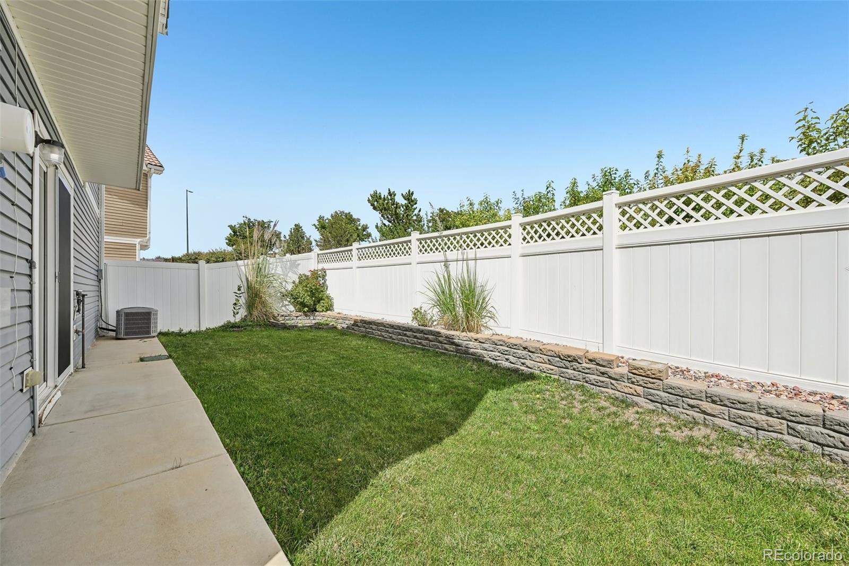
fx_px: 330
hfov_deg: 104.3
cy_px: 283
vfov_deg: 81.2
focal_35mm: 14
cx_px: 424
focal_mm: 14
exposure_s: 1/160
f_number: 9
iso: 64
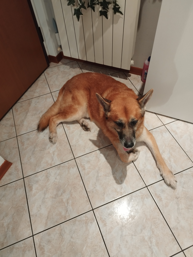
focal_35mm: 24
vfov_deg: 71.6
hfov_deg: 56.8
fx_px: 178
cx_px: 96
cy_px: 128
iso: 580
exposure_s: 1/33.3
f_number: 1.89
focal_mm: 5.89
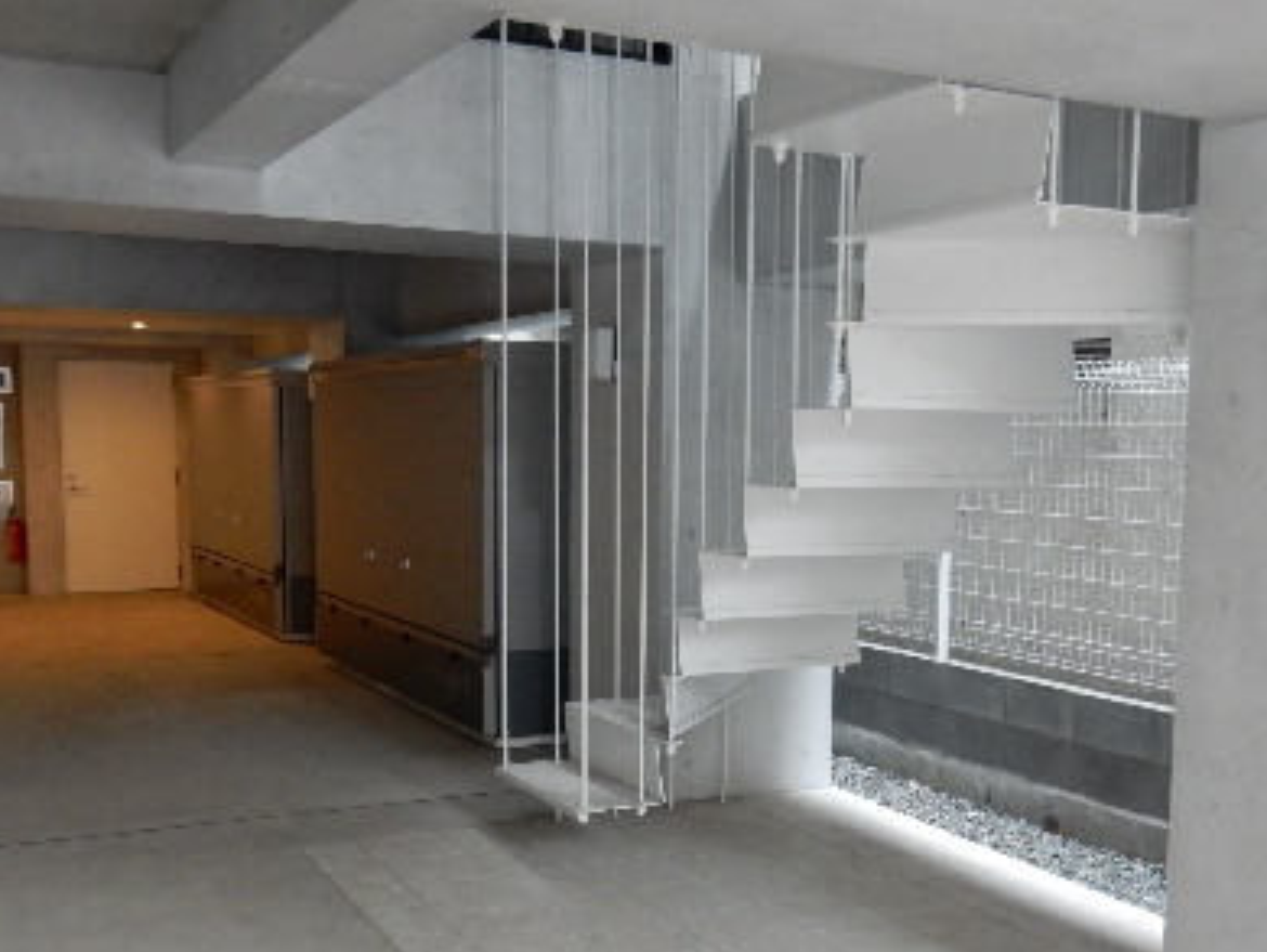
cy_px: 595
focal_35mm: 41
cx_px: 721
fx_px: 1502
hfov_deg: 45.6
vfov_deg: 35.0
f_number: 3.7
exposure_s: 1/30
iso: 360
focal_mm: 4.5
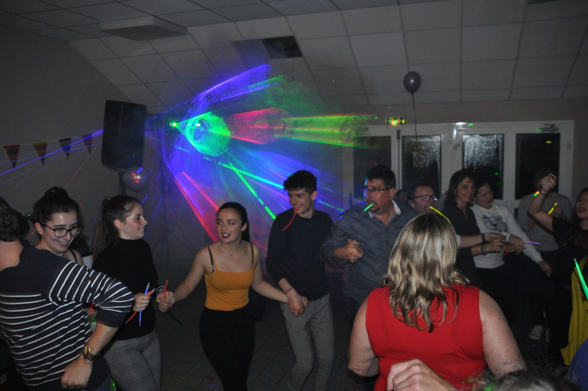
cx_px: 294
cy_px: 196
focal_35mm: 33
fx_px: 538
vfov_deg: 39.9
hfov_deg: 57.3
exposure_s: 1/60
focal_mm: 22
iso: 800
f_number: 3.8
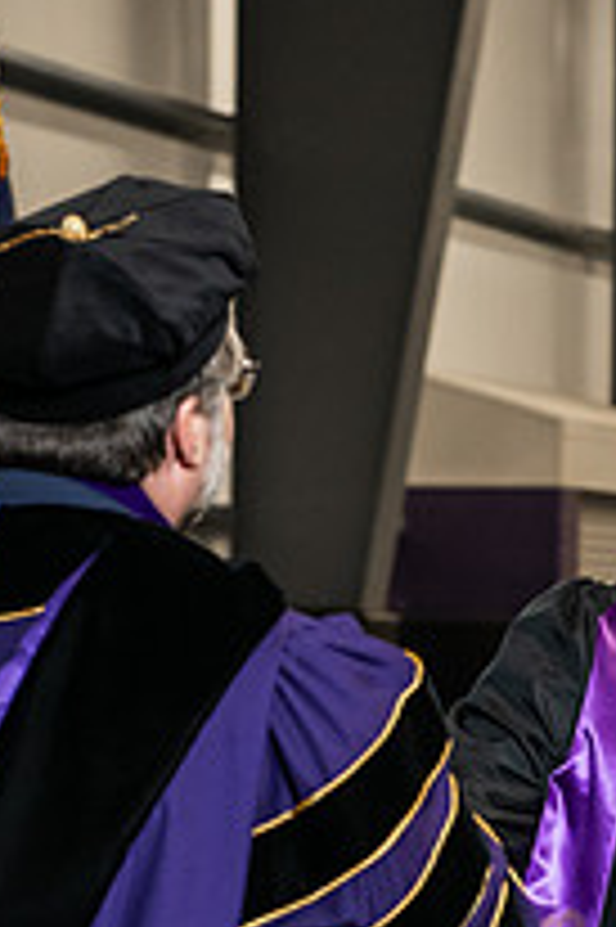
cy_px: 772
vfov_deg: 10.4
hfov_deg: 6.9
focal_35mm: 197
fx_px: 5064
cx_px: 522
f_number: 5
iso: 2000
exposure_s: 1/200
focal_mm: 70
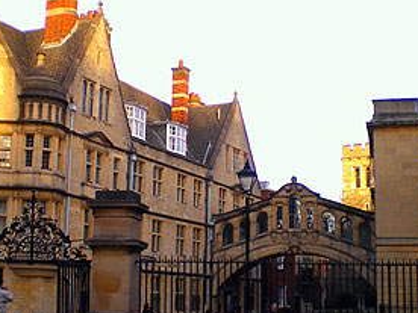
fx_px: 749
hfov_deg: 31.1
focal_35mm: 62
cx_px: 173
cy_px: 154
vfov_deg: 23.7
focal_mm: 6.3
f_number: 3.1
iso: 64
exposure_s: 1/80
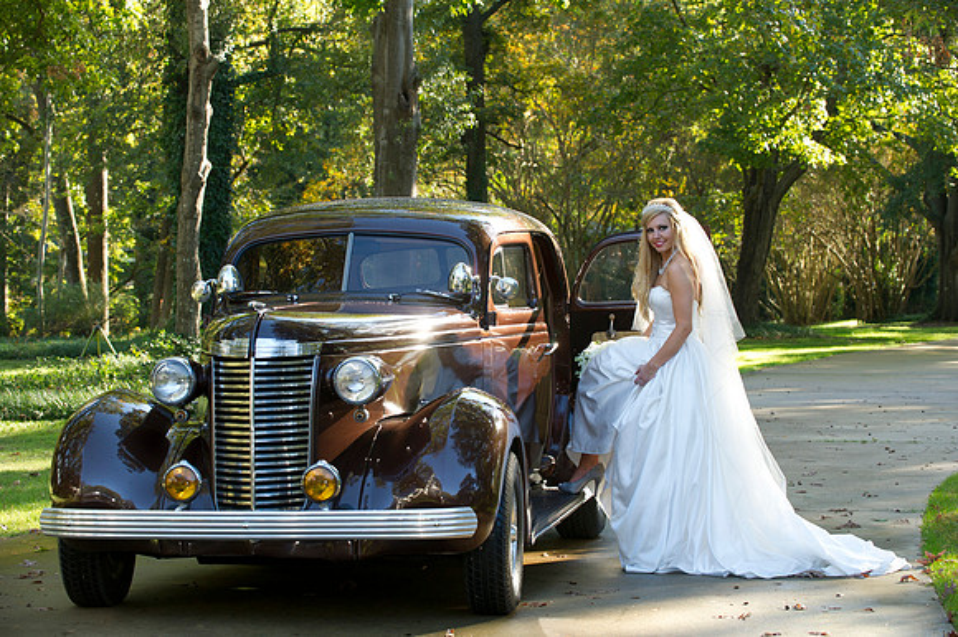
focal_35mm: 95
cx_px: 479
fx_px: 2527
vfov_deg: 14.4
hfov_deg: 21.5
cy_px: 318
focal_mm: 95
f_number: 5
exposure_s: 1/100
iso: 500
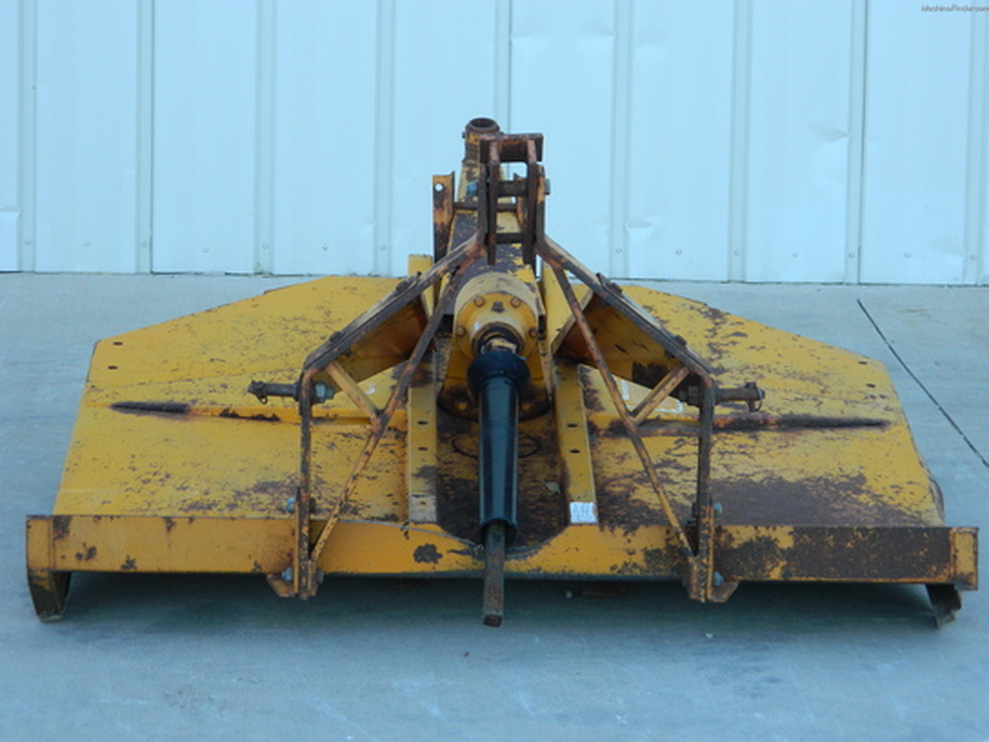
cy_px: 371
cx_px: 494
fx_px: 4286
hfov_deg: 13.2
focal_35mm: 150
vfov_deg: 9.9
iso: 125
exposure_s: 1/60
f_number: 4.9
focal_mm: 27
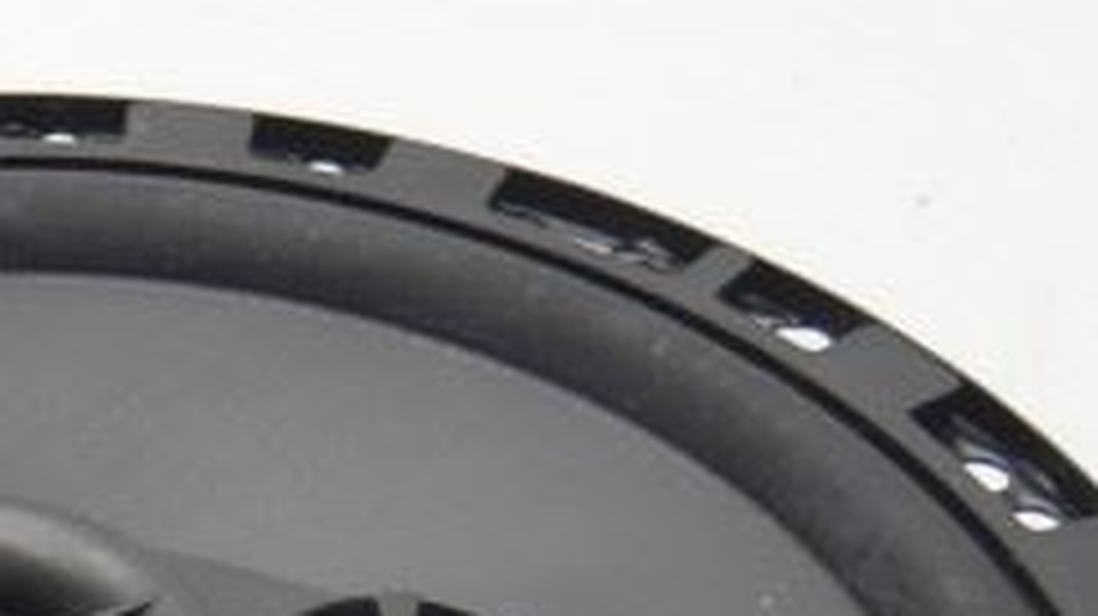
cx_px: -1264
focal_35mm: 251
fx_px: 7305
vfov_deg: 4.8
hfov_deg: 8.1
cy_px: 890
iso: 200
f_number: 4.7
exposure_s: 1/100
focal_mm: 22
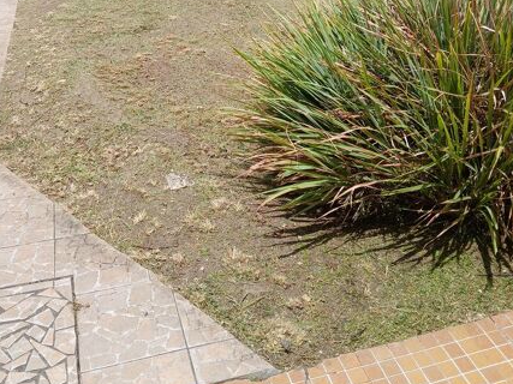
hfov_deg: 47.9
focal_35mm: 39
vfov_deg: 35.0
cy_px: 52
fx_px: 578
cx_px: 246
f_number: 1.8
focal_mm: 3.98
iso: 20
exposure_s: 1/772
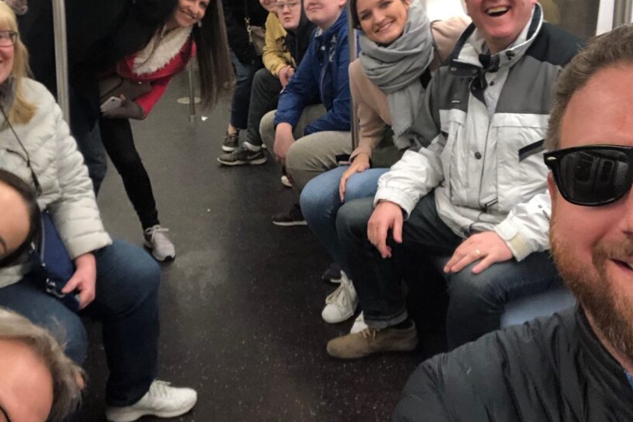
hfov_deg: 46.3
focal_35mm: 42
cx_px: 285
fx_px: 738
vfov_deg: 31.7
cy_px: 152
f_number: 2.2
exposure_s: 1/60
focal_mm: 2.87
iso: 250
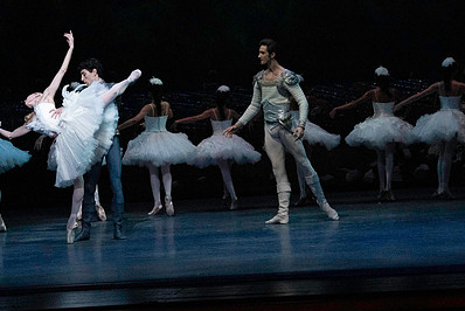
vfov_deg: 6.7
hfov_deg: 10.1
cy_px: 91
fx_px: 2637
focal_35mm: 204
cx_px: 255
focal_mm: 140
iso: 25600
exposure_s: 1/400
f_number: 5
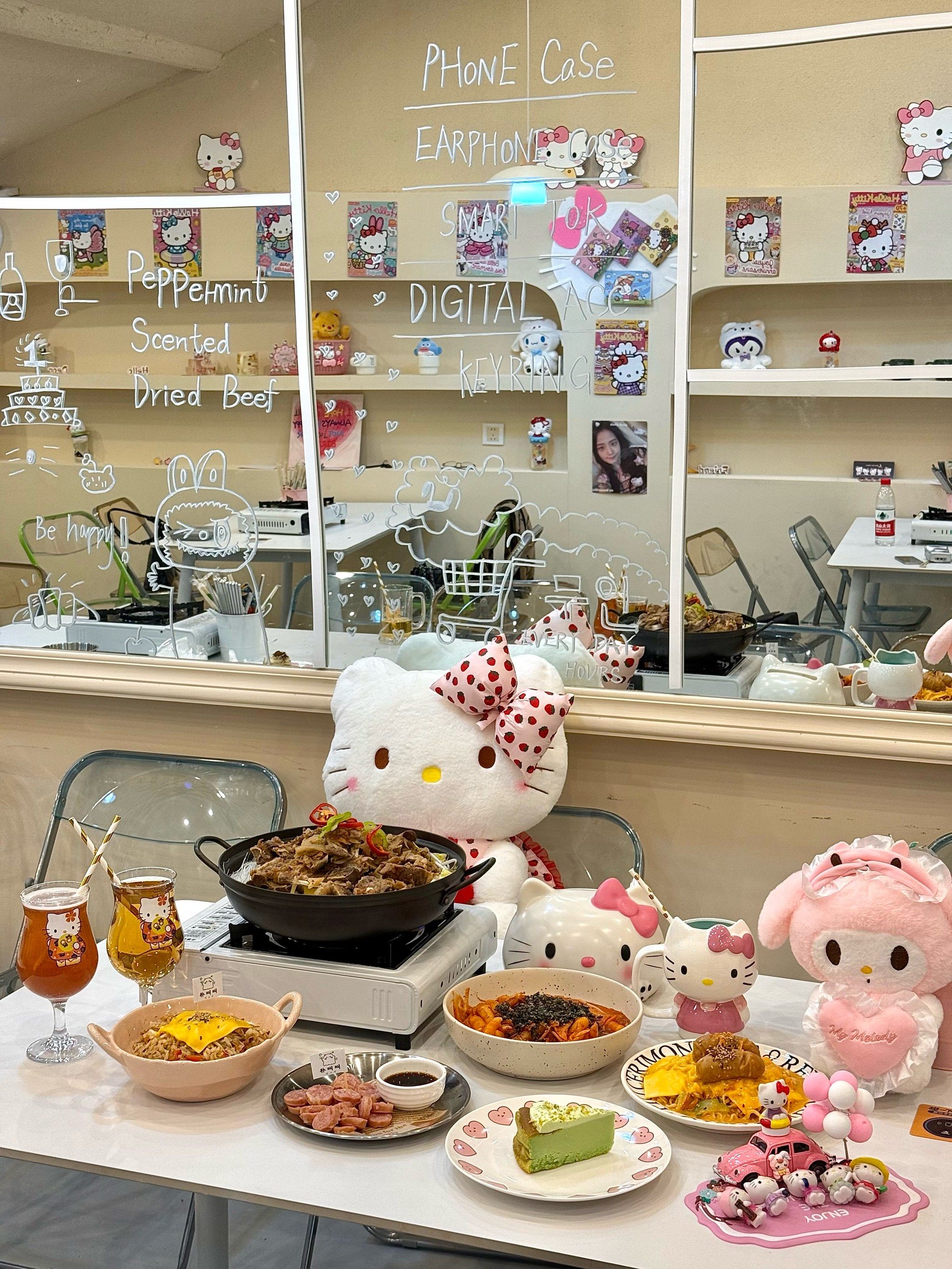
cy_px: 634
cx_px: 476
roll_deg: +0.2
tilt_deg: -9.5
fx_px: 1760
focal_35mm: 48
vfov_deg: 39.7
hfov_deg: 30.3
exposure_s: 1/50
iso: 64
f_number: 1.78
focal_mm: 6.76
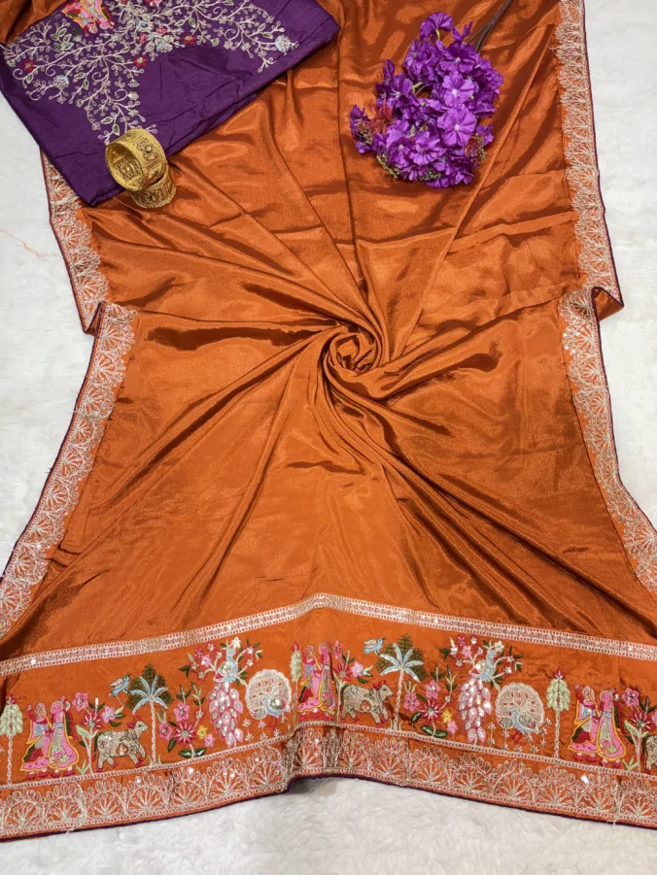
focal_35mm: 26
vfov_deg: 67.3
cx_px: 328
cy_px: 438
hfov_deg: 53.1
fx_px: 658
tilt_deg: -72.4
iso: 64
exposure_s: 1/100
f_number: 1.6
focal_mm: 5.96
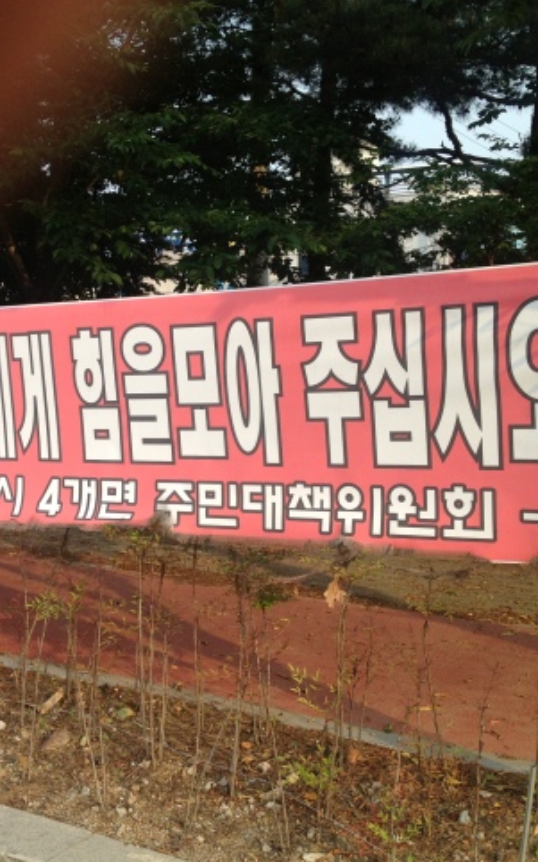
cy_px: 434
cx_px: 118
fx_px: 1174
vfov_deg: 40.3
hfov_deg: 25.4
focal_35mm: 50
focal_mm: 4.28
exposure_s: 1/516
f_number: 2.4
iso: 50
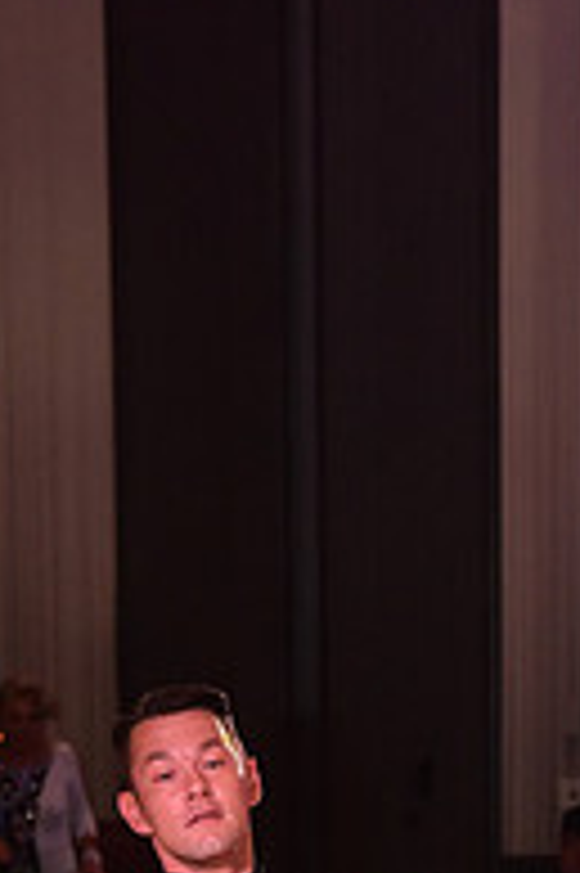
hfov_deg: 5.6
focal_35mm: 245
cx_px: 497
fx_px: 5931
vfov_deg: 8.3
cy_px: 1242
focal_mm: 82
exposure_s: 1/320
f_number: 6.3
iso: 2500
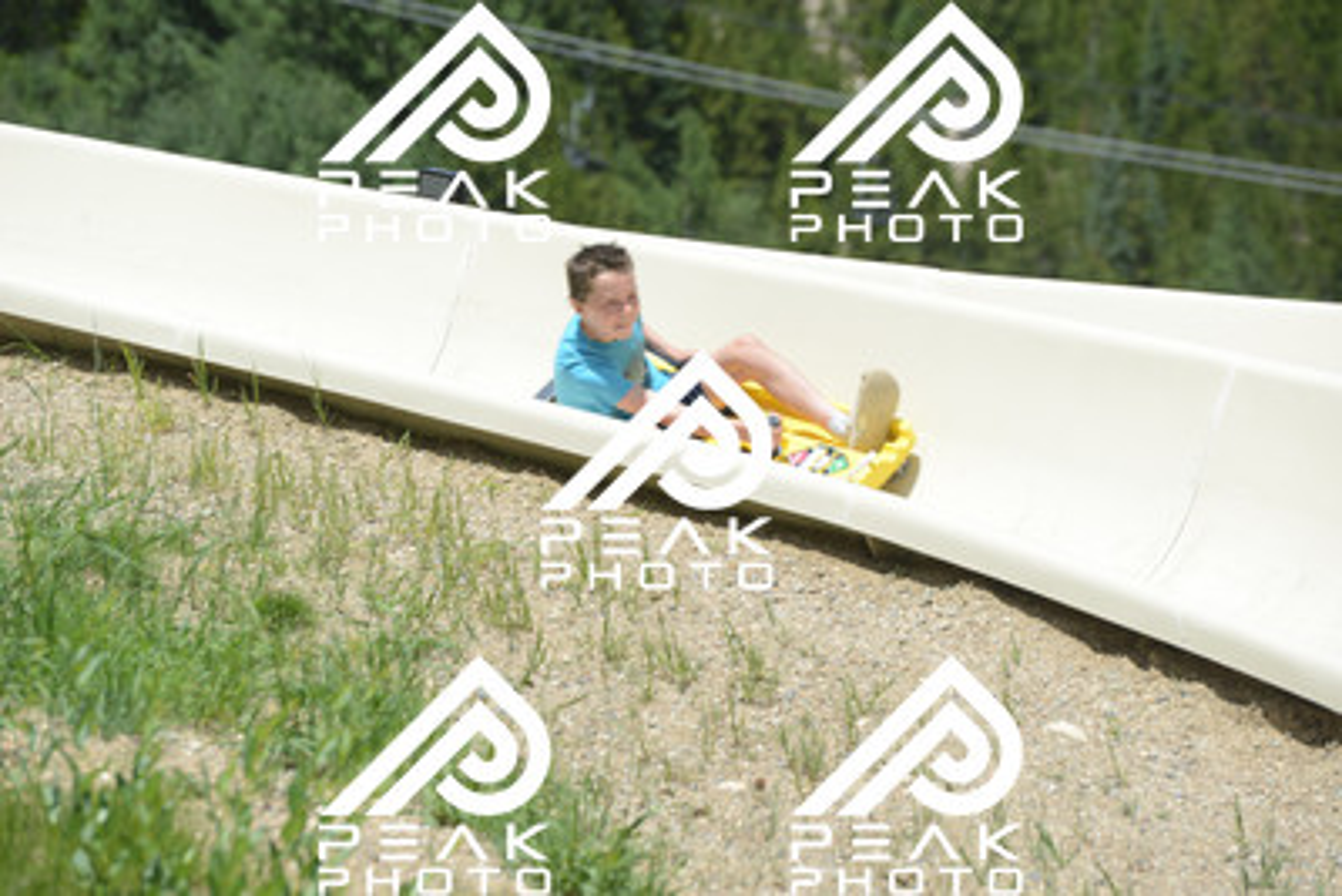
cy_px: 448
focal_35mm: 195
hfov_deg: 10.5
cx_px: 671
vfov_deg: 7.0
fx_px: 7271
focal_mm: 195
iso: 200
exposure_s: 1/640
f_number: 6.3
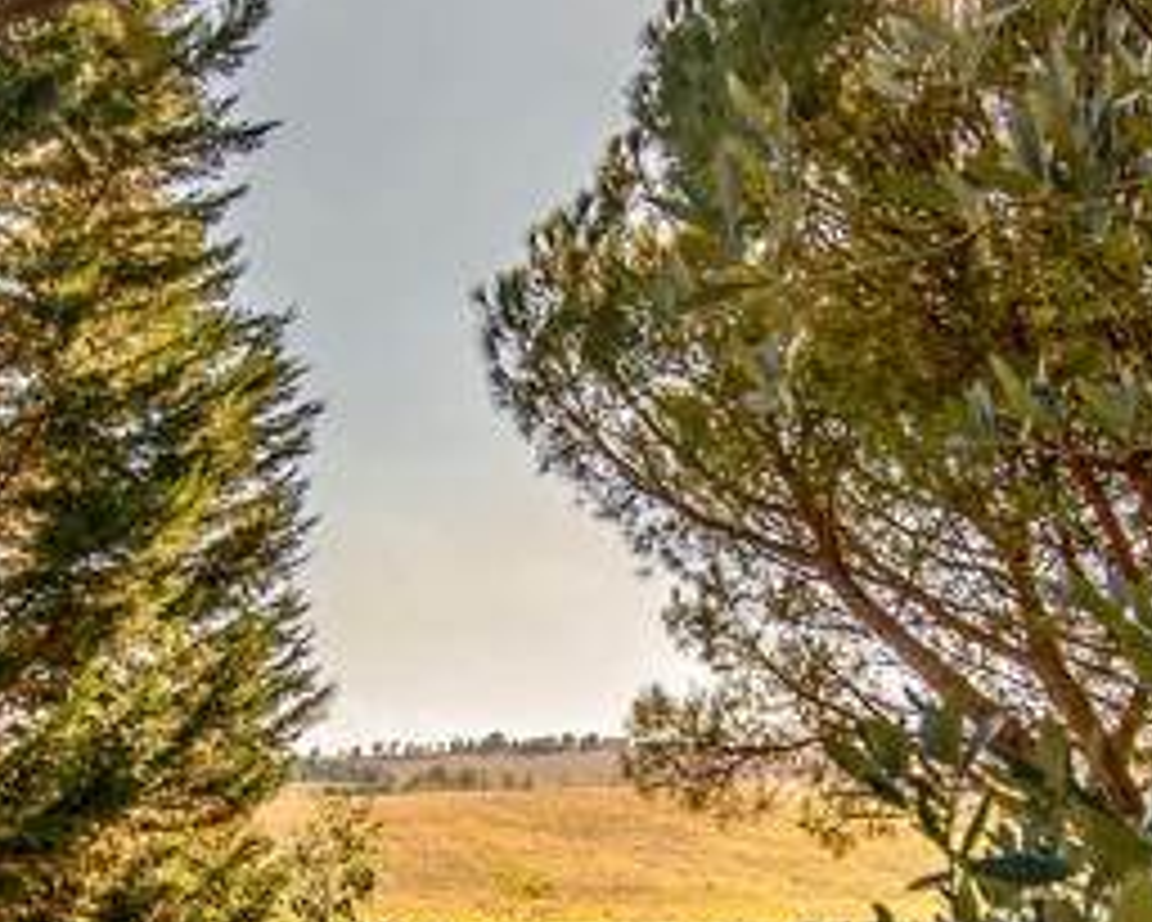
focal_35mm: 44
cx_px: 490
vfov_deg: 33.2
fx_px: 1501
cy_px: 740
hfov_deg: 41.9
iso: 200
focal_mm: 10
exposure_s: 1/1000
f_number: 4.5
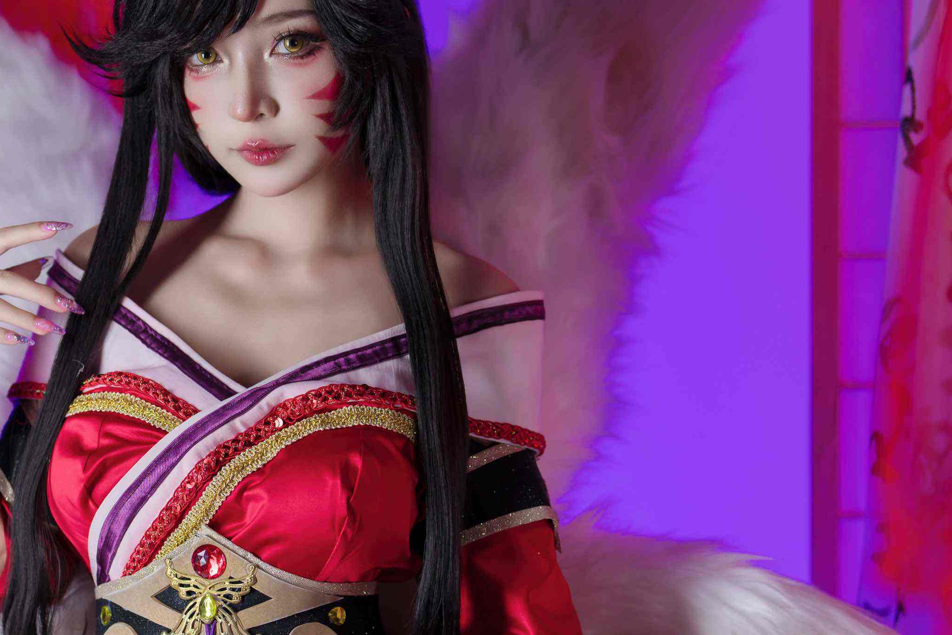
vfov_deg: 11.8
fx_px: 3068
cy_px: 357
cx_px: 335
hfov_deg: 17.6
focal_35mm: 116
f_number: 1.8
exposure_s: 1/250
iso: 100
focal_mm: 50
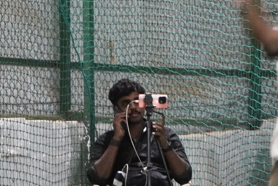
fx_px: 5503
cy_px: -2
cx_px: 140
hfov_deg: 2.9
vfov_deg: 1.9
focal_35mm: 712
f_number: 5.6
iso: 6400
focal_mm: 181
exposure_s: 1/90
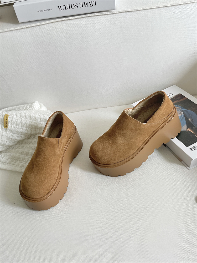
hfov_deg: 53.1
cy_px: 132
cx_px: 98
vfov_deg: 67.3
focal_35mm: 26
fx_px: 197
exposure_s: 1/196
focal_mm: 4.2
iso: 32
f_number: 1.6
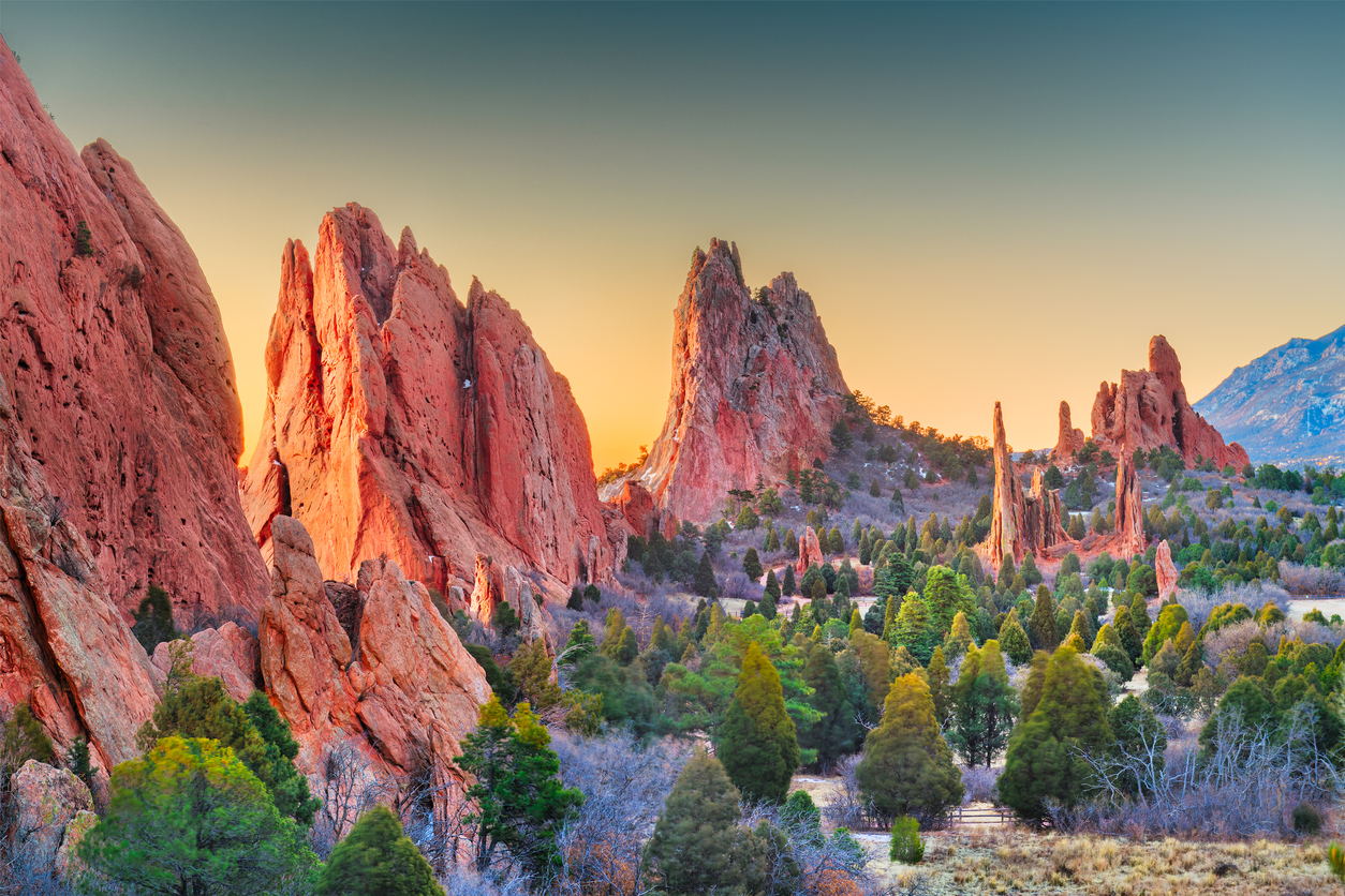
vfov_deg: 21.9
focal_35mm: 62
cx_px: 672
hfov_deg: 32.4
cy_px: 448
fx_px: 2316
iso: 64
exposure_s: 20
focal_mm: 62
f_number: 8
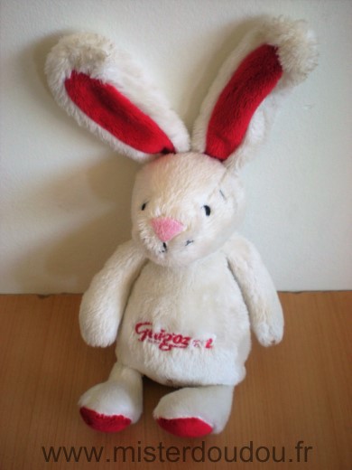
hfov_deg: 37.7
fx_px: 515
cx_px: 176
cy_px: 235
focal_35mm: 38
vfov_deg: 49.0
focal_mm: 6.3
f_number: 3.1
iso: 155
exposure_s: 1/58.3
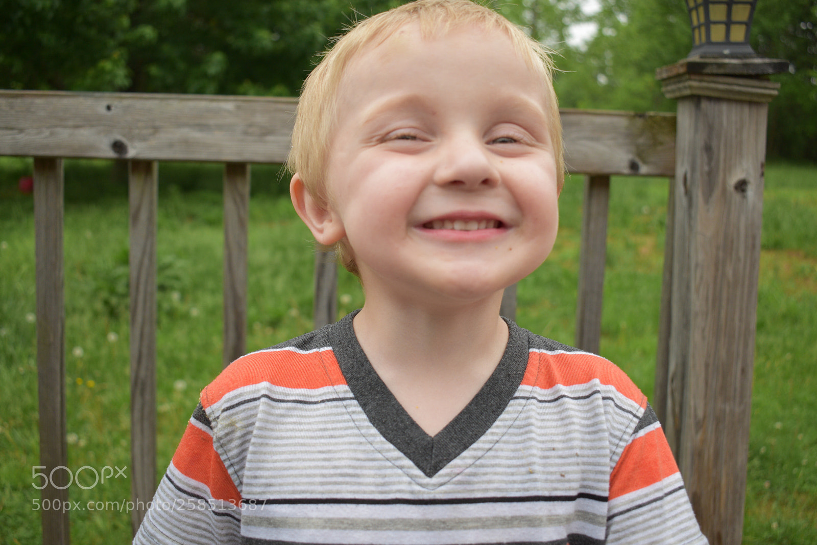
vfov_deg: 36.9
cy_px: 272
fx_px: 817
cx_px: 408
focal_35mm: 36
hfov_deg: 53.1
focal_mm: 24
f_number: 4.5
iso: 400
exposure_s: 1/80
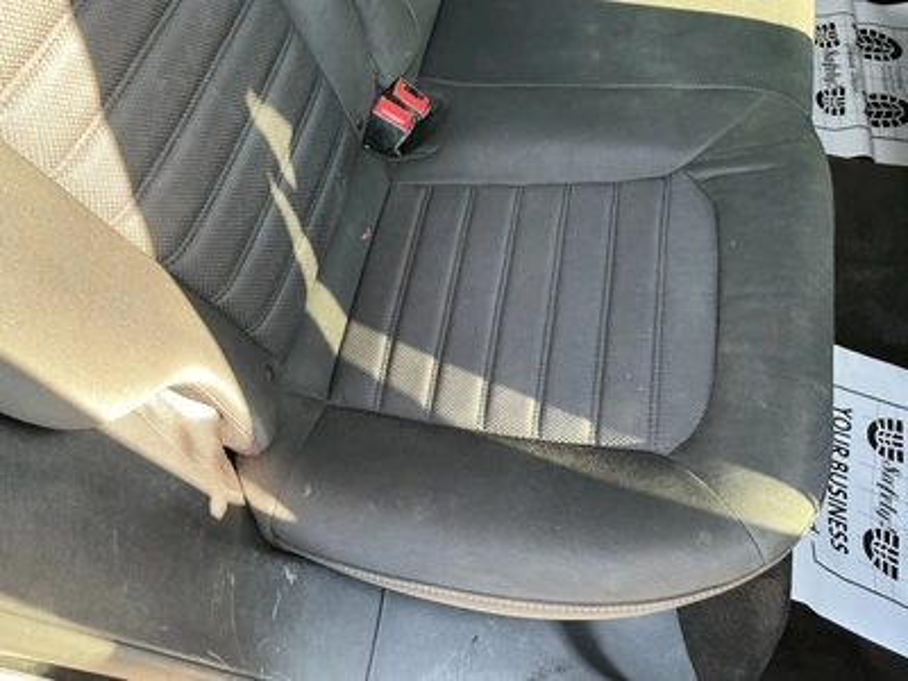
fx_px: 734
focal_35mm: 28
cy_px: 340
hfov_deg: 63.4
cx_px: 454
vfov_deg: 49.7
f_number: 1.8
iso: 125
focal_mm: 3
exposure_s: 1/60
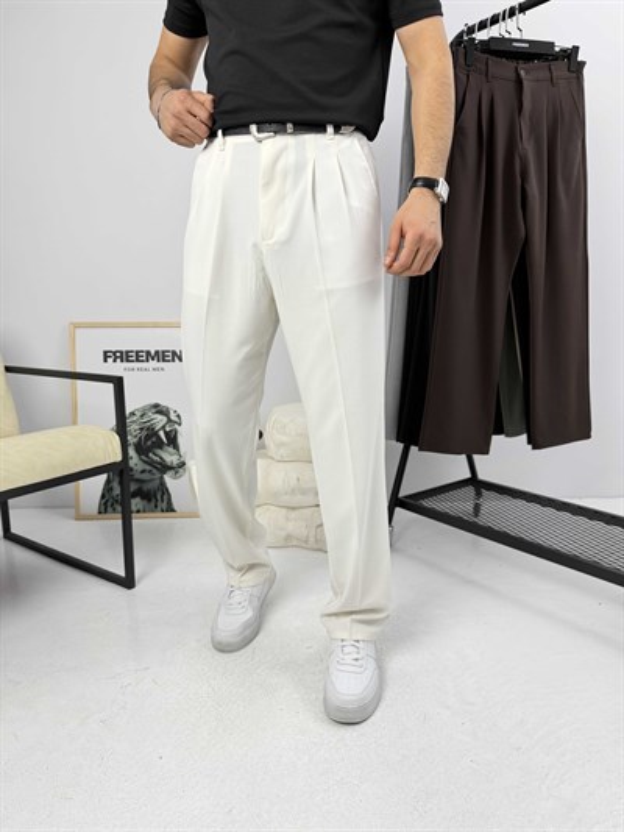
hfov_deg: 56.8
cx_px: 312
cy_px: 416
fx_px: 577
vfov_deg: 71.6
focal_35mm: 24
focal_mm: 6.76
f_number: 1.78
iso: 100
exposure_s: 1/121
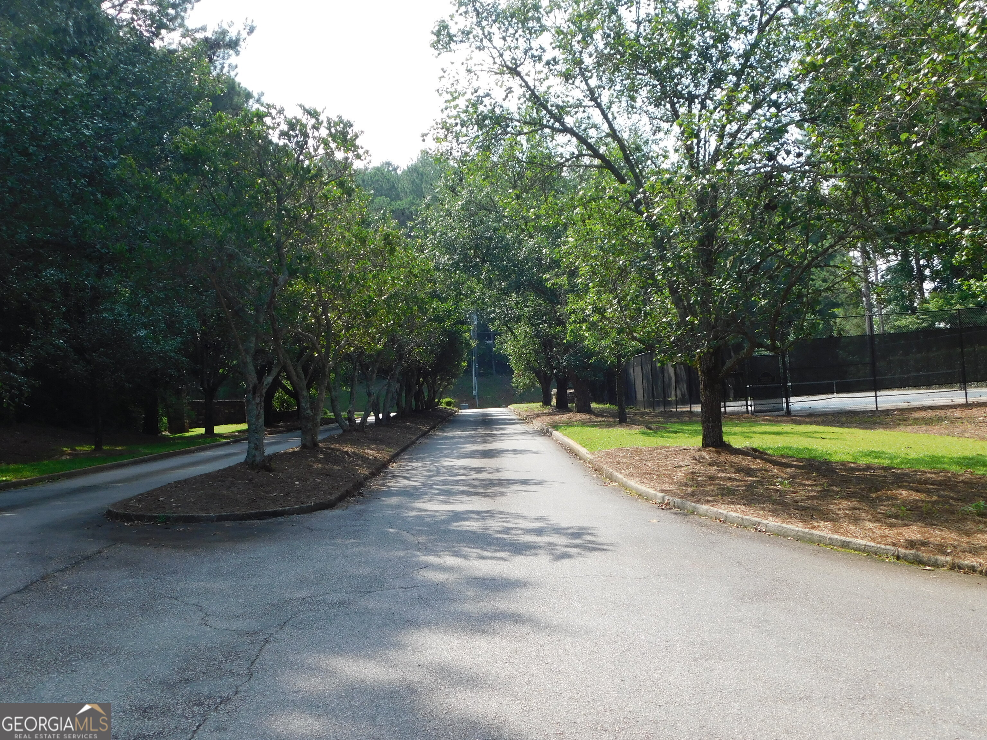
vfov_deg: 39.7
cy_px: 370
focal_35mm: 36
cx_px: 494
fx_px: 1026
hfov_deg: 51.4
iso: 125
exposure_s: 1/500
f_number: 3.5
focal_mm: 6.3
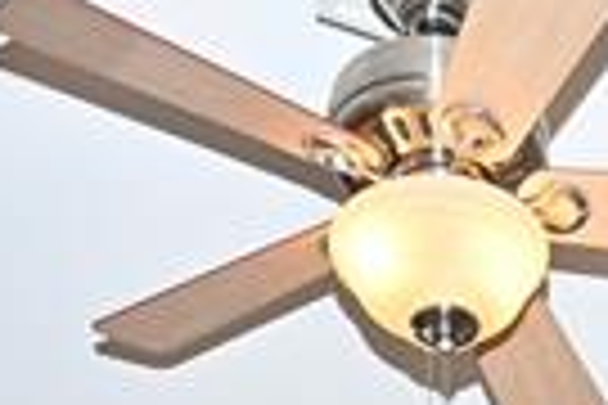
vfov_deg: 8.5
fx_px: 1790
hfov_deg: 18.9
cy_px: 1498
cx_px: 554
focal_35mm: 106
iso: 160
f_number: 6.3
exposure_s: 1/60
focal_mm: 14
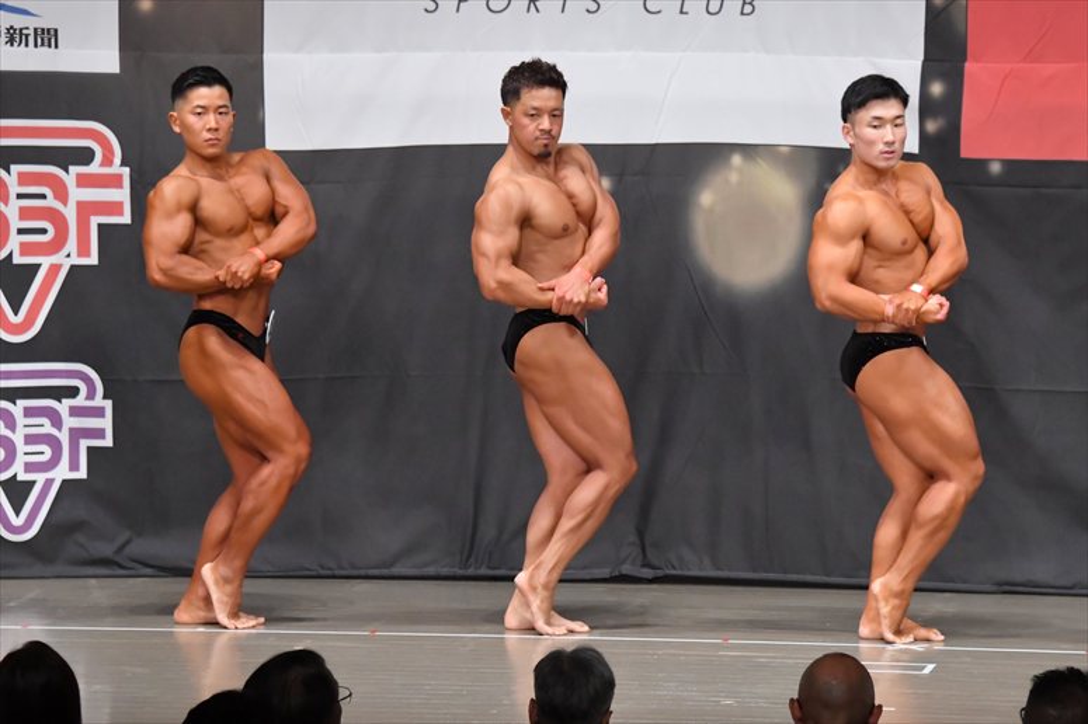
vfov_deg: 6.3
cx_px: 544
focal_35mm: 217
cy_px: 362
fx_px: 6555
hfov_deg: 9.5
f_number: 5.6
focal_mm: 145
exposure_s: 1/400
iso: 6400
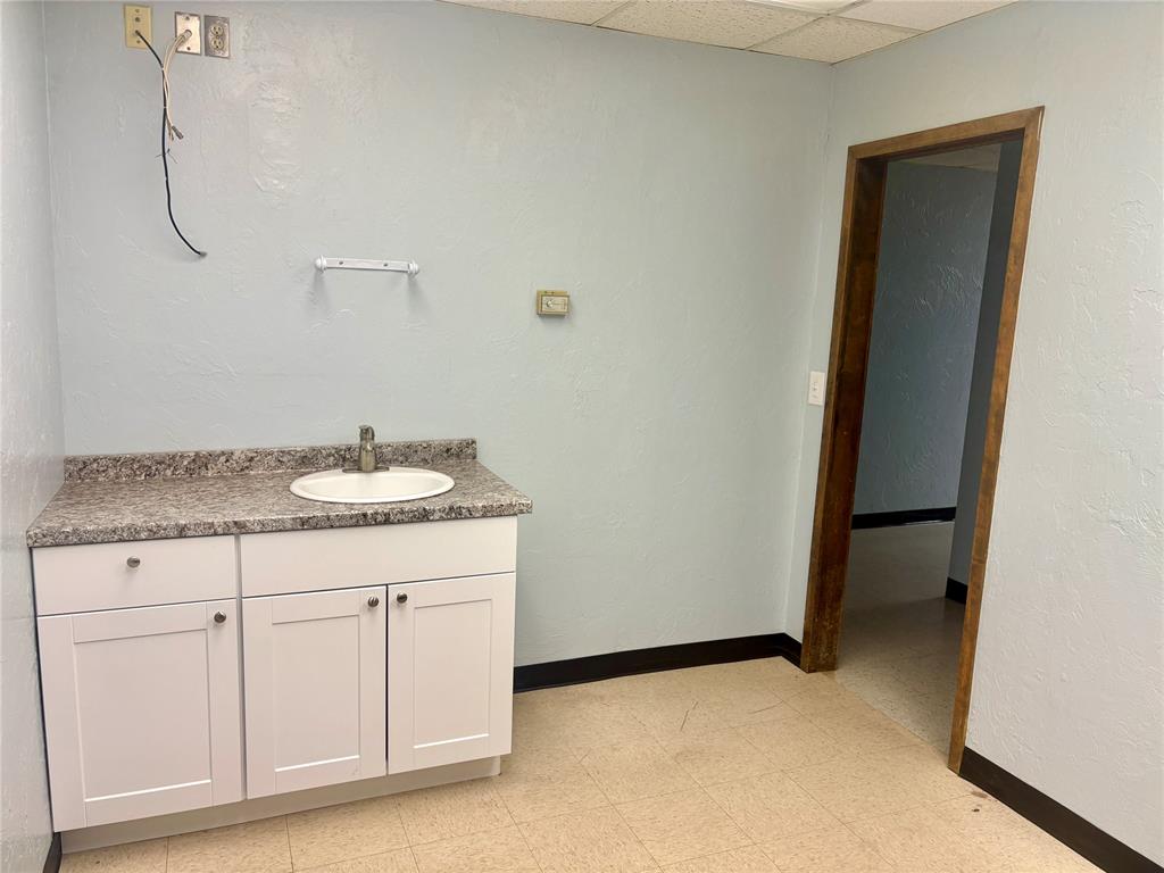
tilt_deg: -10.4
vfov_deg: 53.1
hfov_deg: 67.3
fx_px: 874
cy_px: 436
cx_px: 582
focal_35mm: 26
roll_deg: -2.1
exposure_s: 1/60
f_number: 1.6
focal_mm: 5.96
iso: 64
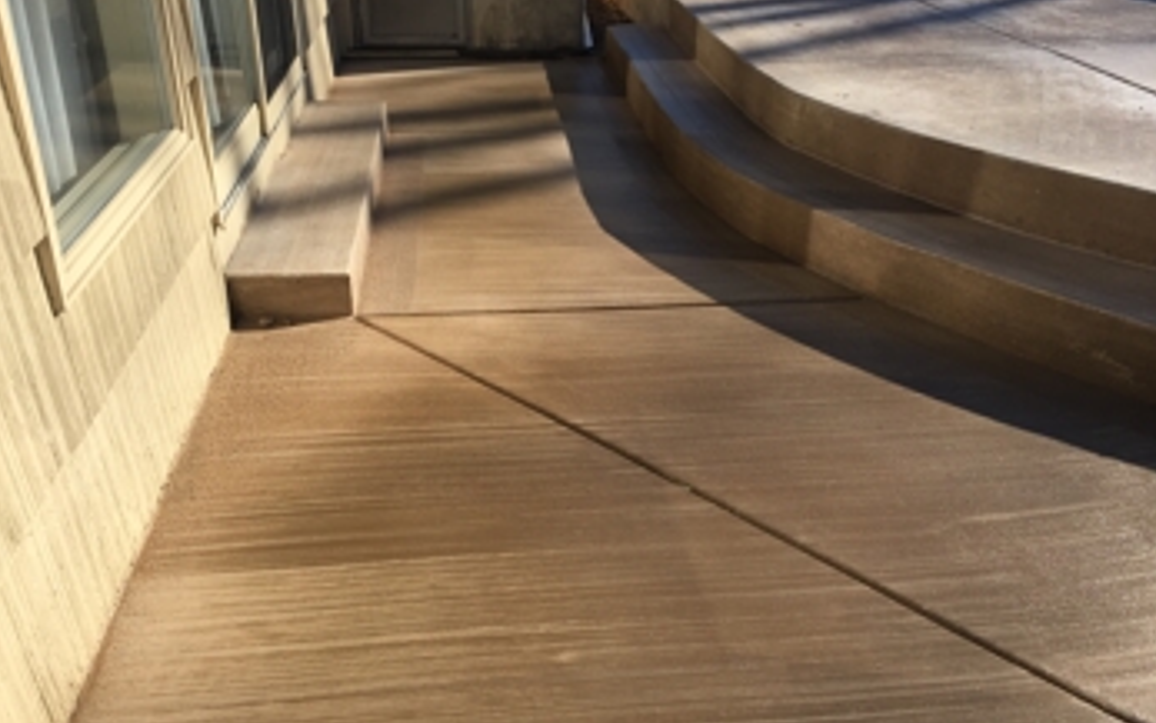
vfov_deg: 40.6
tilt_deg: -27.0
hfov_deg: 61.2
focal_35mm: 31
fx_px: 977
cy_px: 320
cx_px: 576
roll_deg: -3.4
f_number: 2.2
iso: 32
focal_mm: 4.15
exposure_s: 1/2083
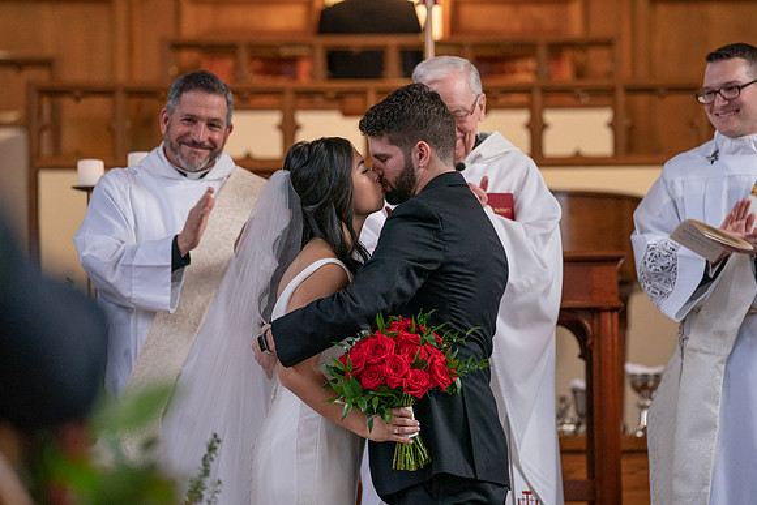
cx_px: 426
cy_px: 252
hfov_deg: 8.9
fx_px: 4839
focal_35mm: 230
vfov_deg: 6.0
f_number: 4
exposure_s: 1/200
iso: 2000
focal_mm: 198
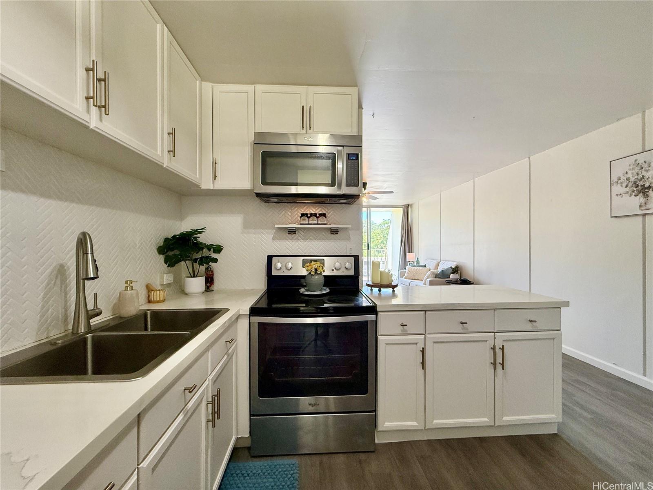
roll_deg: -0.4
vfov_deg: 85.7
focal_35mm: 14
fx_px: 264
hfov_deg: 102.1
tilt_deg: +0.0
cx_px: 326
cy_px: 245
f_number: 2.2
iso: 200
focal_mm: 2.22
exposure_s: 1/120
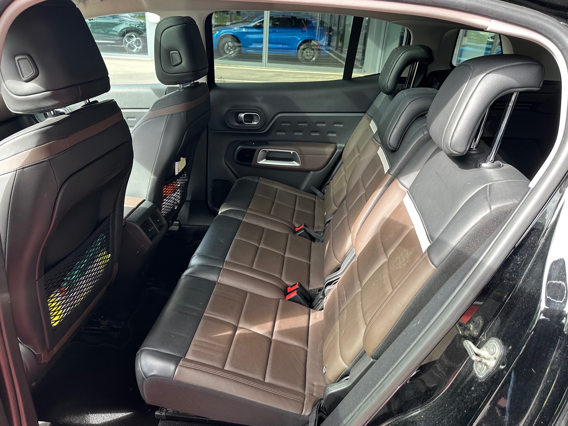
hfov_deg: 69.4
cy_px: 212
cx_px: 284
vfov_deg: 54.9
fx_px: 410
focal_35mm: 25
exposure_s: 1/121
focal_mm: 6.86
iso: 100
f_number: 1.78
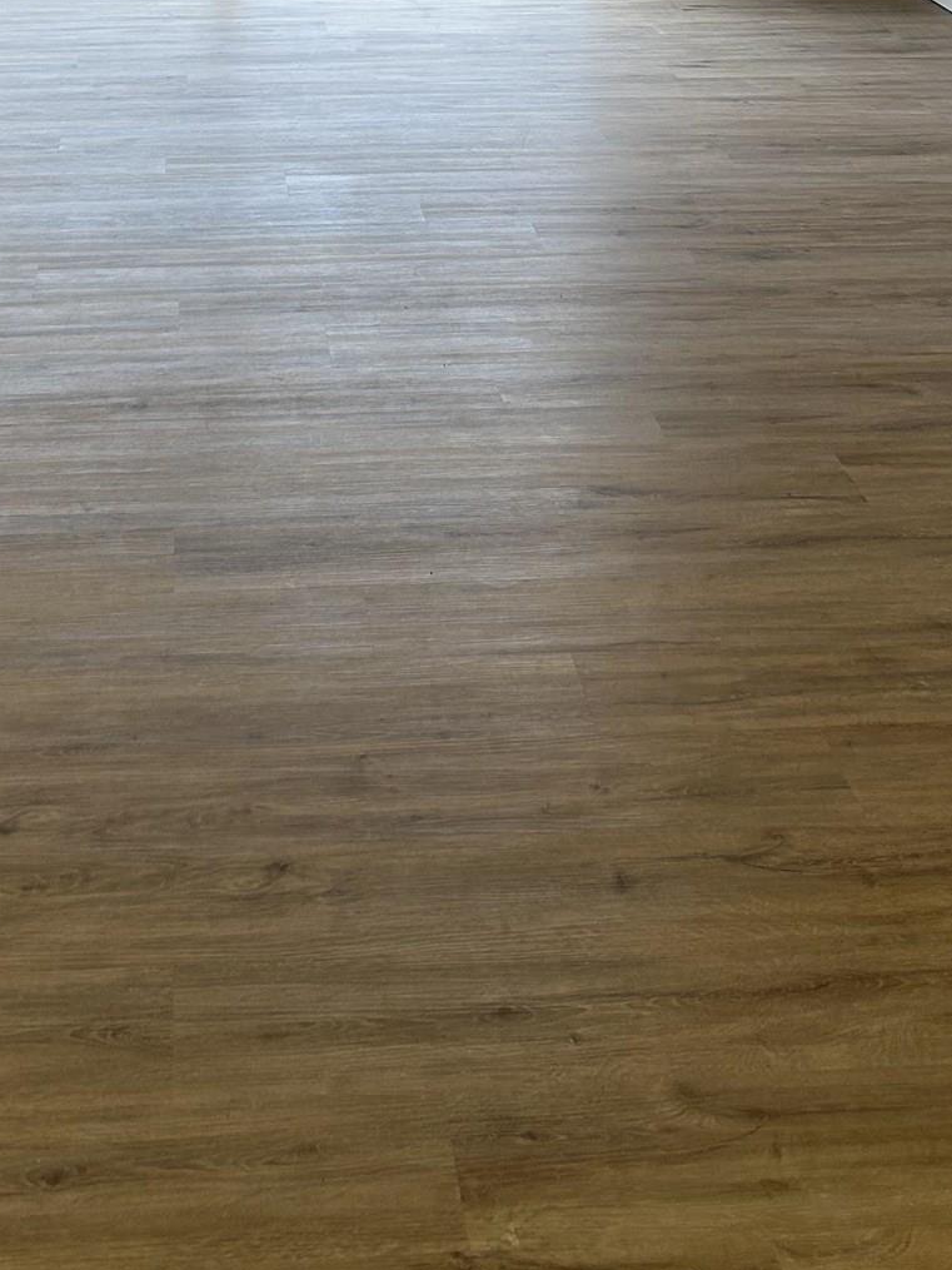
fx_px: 2164
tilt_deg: -12.8
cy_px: -6
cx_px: 300
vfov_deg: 30.4
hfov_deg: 24.7
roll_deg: -0.1
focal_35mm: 59
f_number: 1.5
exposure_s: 1/120
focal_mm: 5.7
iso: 50
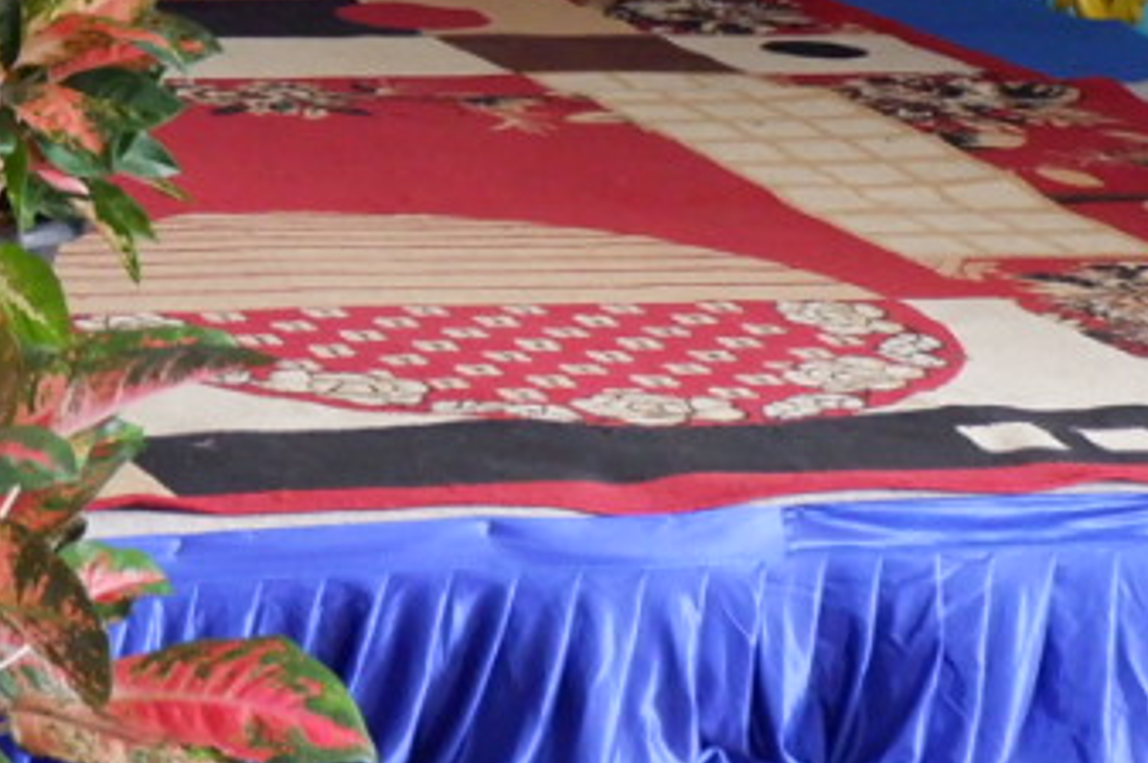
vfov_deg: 8.5
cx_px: -368
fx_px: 4874
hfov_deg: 13.0
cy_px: -811
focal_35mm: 153
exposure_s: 1/140
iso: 2000
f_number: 4
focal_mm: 19.2
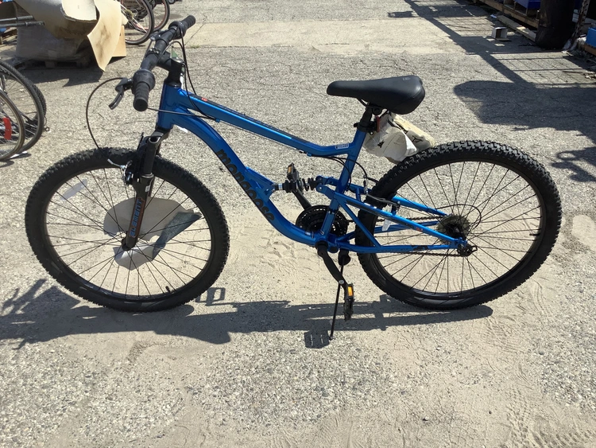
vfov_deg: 45.5
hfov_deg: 58.3
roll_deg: +1.0
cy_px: 224
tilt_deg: -27.5
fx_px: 534
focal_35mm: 31
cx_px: 298
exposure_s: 1/1404
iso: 25
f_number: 2.4
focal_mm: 3.3
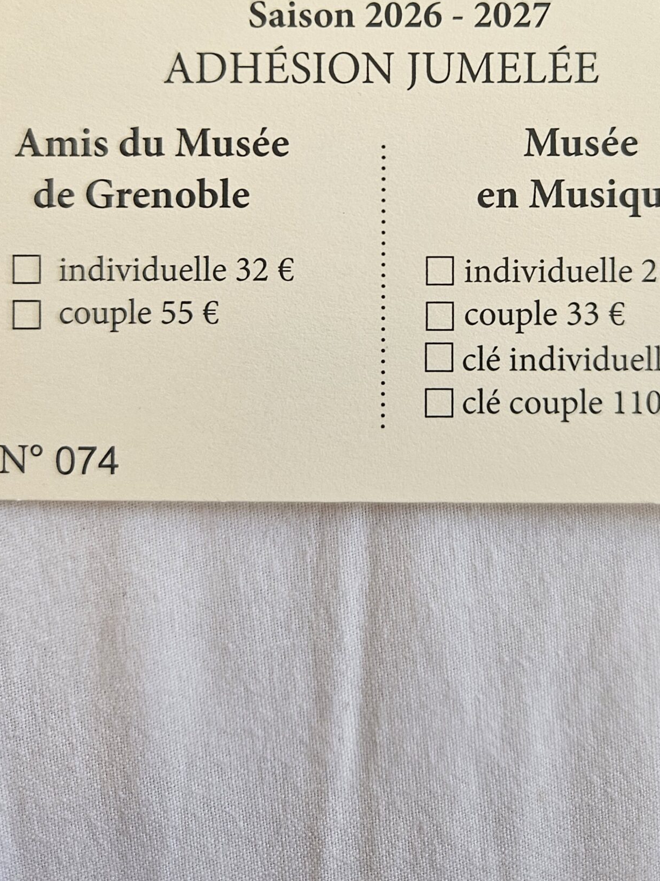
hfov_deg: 39.5
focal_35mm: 36
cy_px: 245
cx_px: 402
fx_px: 915
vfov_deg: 49.7
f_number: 1.8
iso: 80
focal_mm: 5.4
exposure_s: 1/190
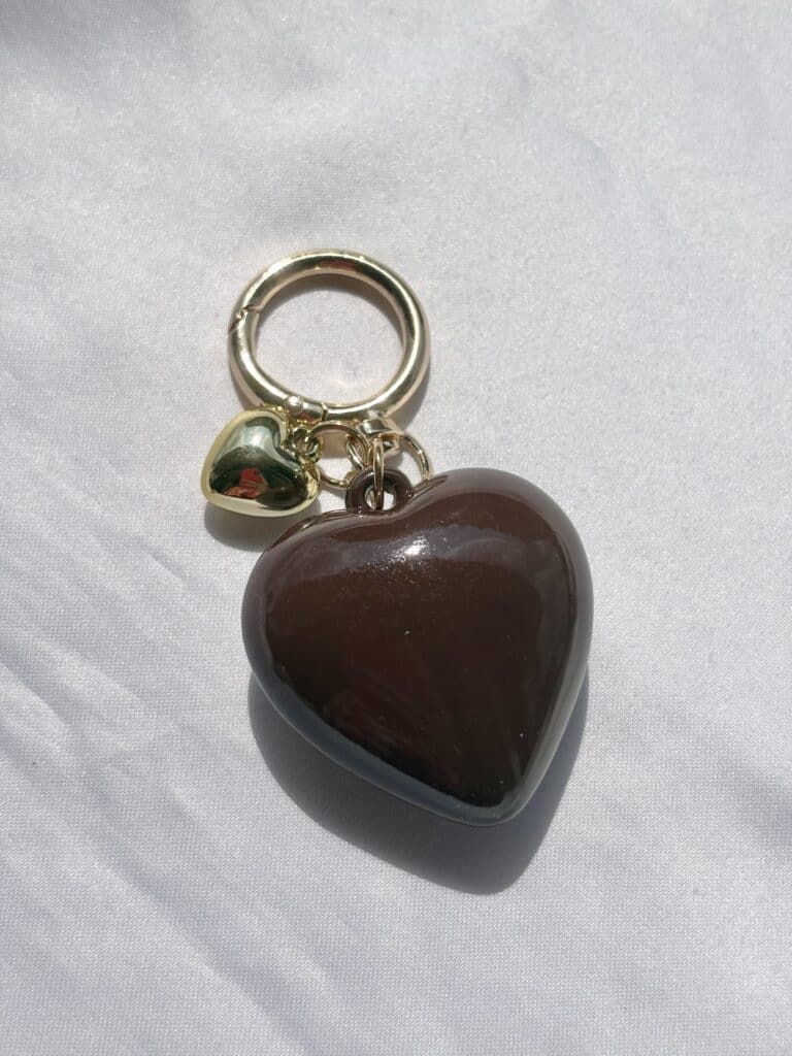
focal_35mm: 52
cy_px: 528
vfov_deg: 36.8
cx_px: 396
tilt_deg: -65.0
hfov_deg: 28.0
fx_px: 1586
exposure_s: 1/12048
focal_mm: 5.96
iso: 25
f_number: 1.6
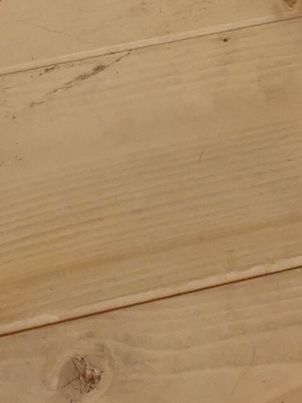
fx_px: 1756
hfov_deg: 9.8
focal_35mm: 151
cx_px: 169
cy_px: -632
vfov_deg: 10.7
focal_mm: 5.58
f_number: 1.8
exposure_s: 1/100
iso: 125
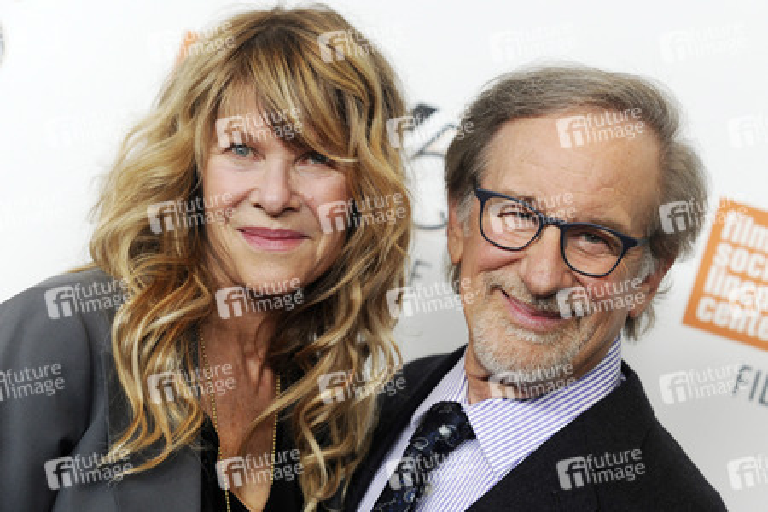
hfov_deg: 25.4
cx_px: 384
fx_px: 1707
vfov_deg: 17.1
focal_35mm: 80
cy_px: 256
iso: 1600
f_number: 4
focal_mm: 80
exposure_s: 1/250
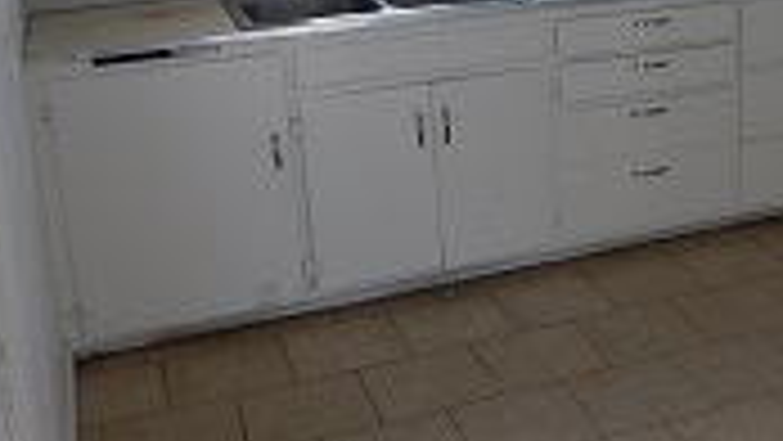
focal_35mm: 55
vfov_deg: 21.5
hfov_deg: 35.9
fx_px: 1142
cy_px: 72
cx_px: 684
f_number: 3
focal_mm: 4
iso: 125
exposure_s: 1/40
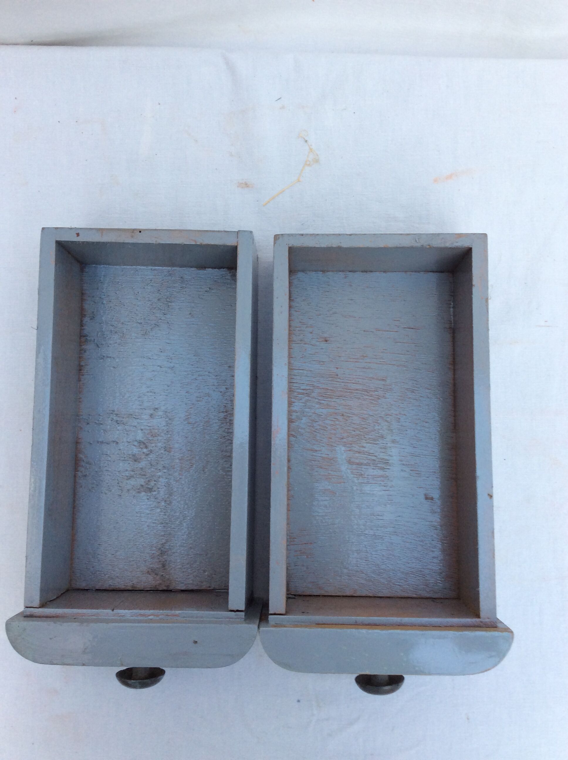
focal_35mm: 32
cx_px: 284
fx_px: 702
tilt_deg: -85.2
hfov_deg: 44.1
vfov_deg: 56.9
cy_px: 380
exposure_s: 1/50
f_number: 2.4
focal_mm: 3.3
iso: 32
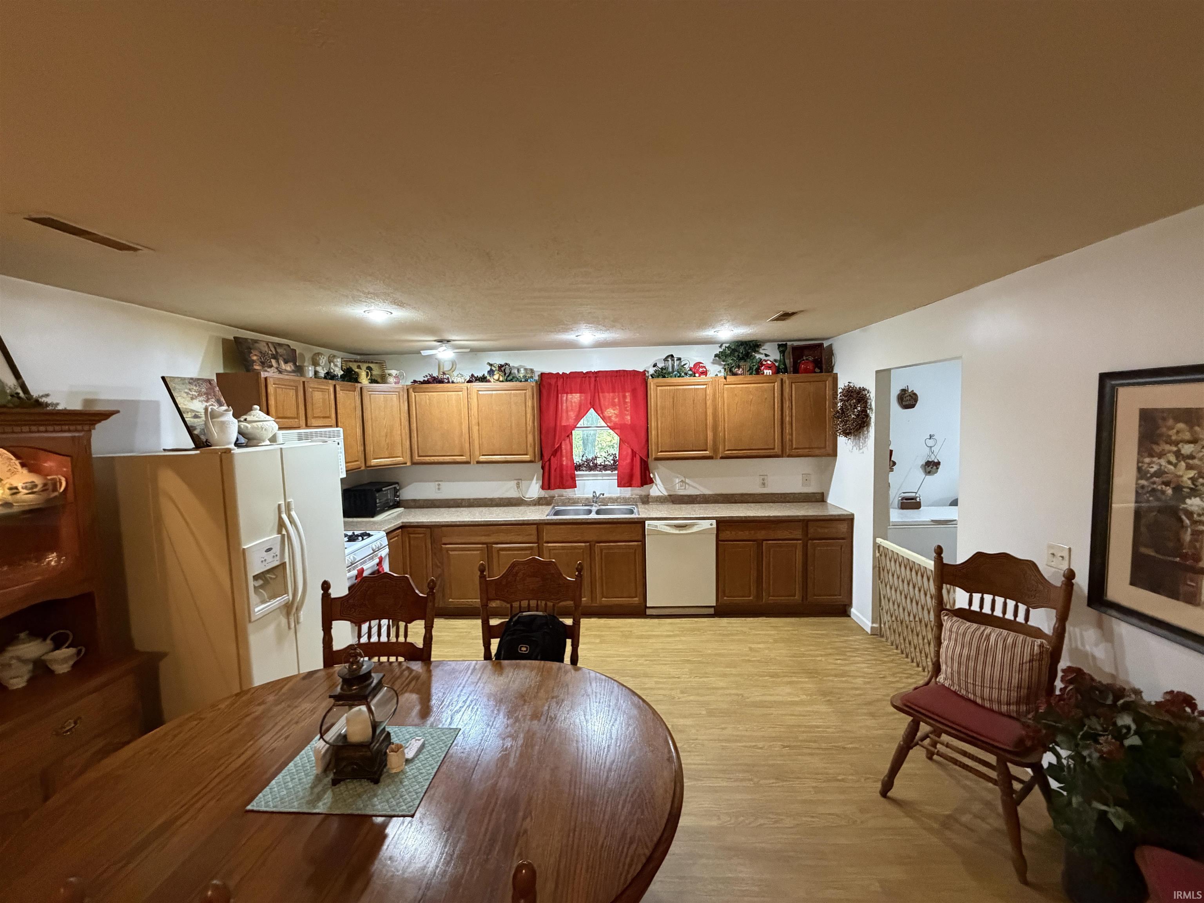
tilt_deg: -4.2
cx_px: 602
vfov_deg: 85.7
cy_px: 452
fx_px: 487
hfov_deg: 102.1
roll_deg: +2.0
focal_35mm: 14
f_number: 2.2
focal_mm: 2.22
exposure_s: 1/60
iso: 800
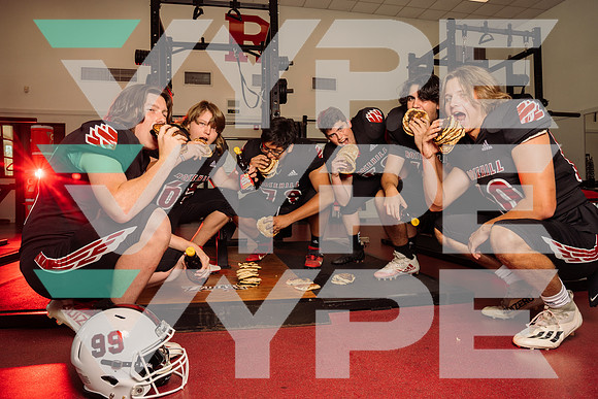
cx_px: 299
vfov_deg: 53.2
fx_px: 399
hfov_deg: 73.7
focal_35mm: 24
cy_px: 200
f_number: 6.3
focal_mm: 24
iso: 250
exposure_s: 1/250
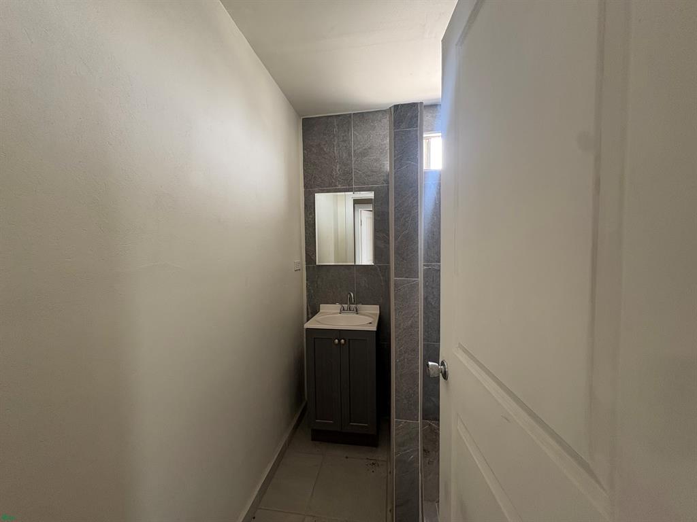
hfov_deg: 102.1
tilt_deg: -1.7
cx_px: 348
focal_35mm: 14
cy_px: 261
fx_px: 282
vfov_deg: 85.7
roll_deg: +0.0
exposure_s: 1/61
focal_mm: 2.22
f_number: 2.2
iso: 250
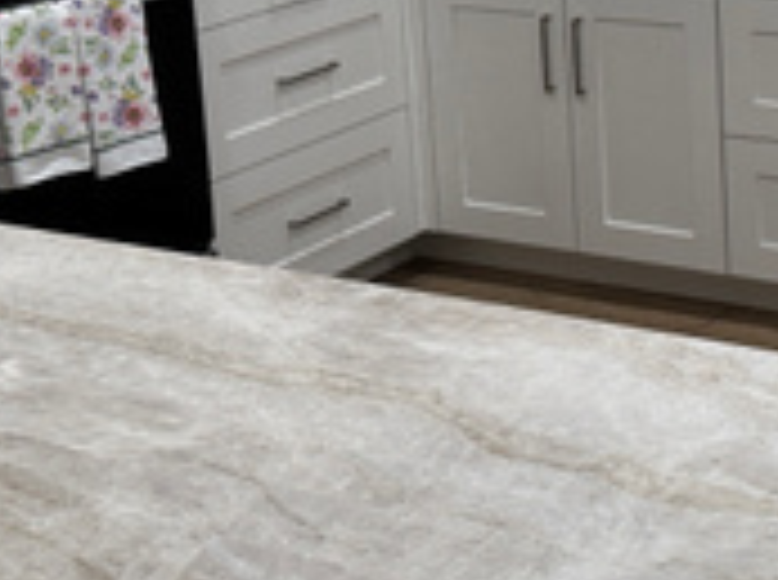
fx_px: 1996
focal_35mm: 89
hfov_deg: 21.5
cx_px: 724
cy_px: -13
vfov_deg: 16.2
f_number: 1.78
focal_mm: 6.76
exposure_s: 1/120
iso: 125
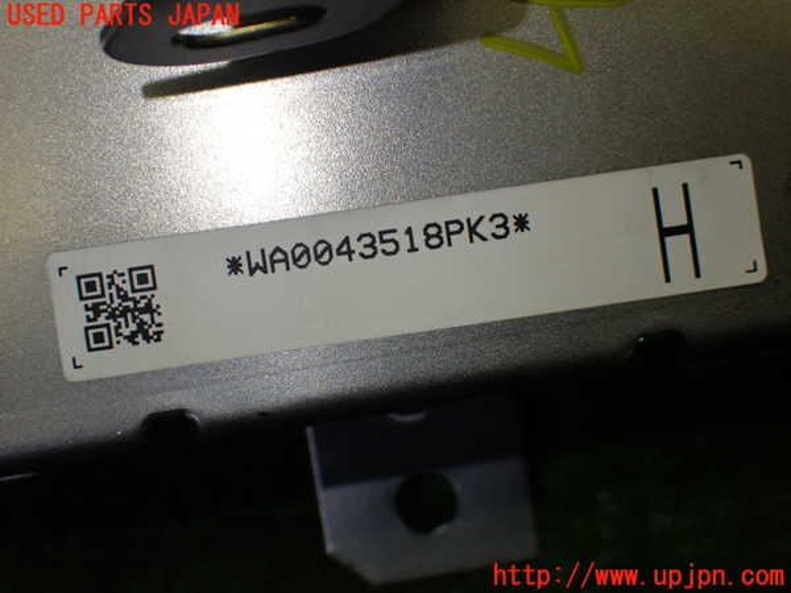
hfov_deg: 33.2
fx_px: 1325
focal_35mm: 58
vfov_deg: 25.2
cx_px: 396
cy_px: 296
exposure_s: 1/250
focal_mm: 10.35
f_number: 3.5
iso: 250
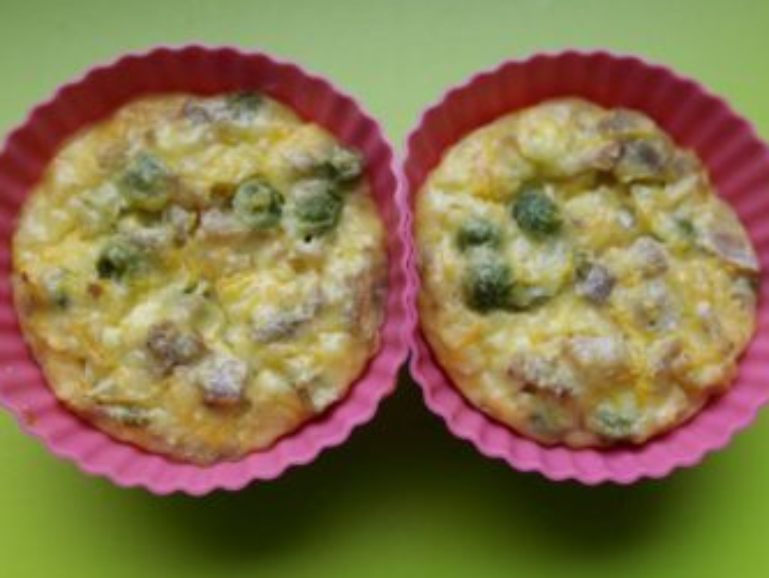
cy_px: 288
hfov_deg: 46.8
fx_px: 889
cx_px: 389
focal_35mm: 40
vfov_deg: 36.0
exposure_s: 1/80
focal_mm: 24
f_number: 4
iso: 400
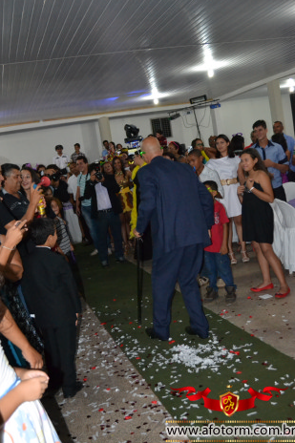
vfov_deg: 46.4
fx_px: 517
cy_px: 212
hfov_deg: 31.9
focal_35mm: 42
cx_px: 143
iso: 3200
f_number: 4.2
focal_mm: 26
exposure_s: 1/60
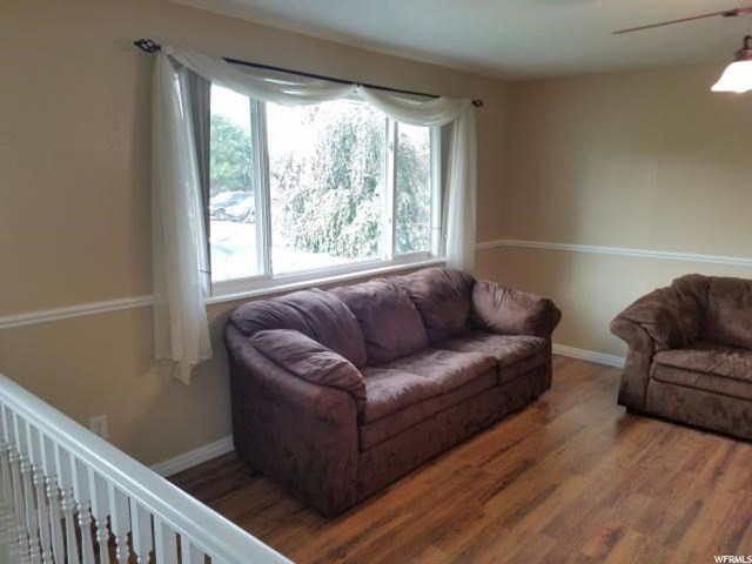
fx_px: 565
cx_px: 376
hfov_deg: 67.3
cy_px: 282
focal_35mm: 26
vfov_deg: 53.1
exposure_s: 1/120
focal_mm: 4.2
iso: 100
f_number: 1.7
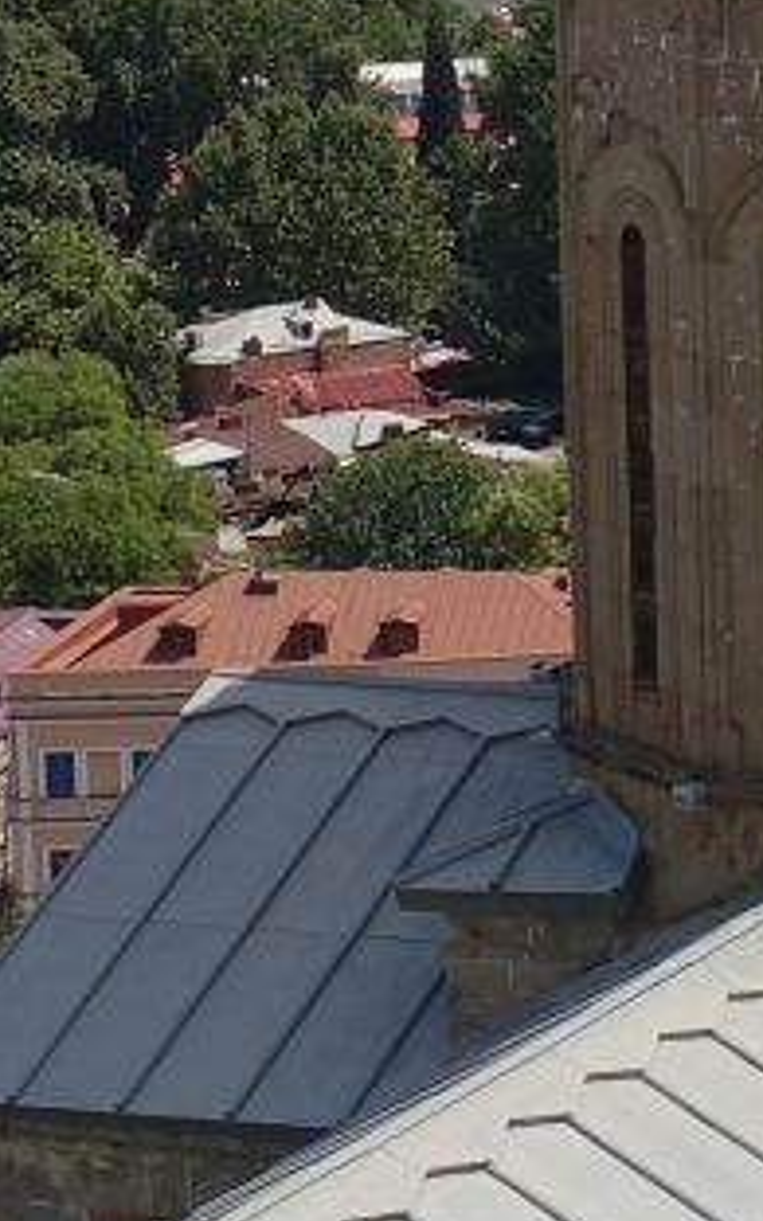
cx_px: 2105
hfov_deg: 7.7
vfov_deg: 13.5
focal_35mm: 152
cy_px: -137
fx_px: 5057
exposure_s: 1/640
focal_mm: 12.35
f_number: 5.6
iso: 125
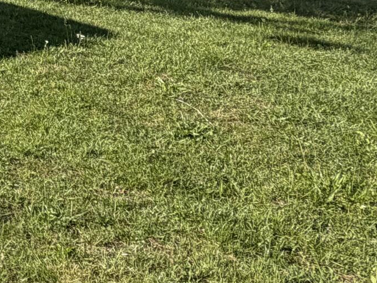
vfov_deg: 21.2
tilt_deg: -5.6
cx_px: -337
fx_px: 675
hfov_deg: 20.1
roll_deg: +0.3
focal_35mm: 62
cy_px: -94
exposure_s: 1/770
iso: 32
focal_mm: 2.22
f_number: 2.2
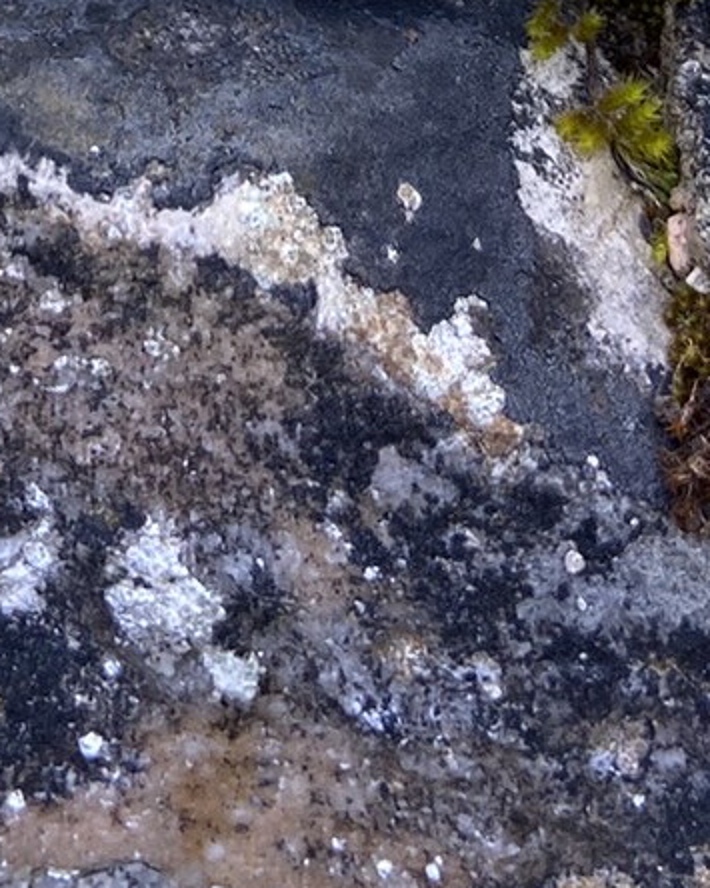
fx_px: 3074
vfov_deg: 14.5
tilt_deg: -11.4
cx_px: 198
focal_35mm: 117
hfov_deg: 13.1
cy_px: -690
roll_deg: +0.2
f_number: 1.8
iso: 32
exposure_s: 1/238
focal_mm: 4.25
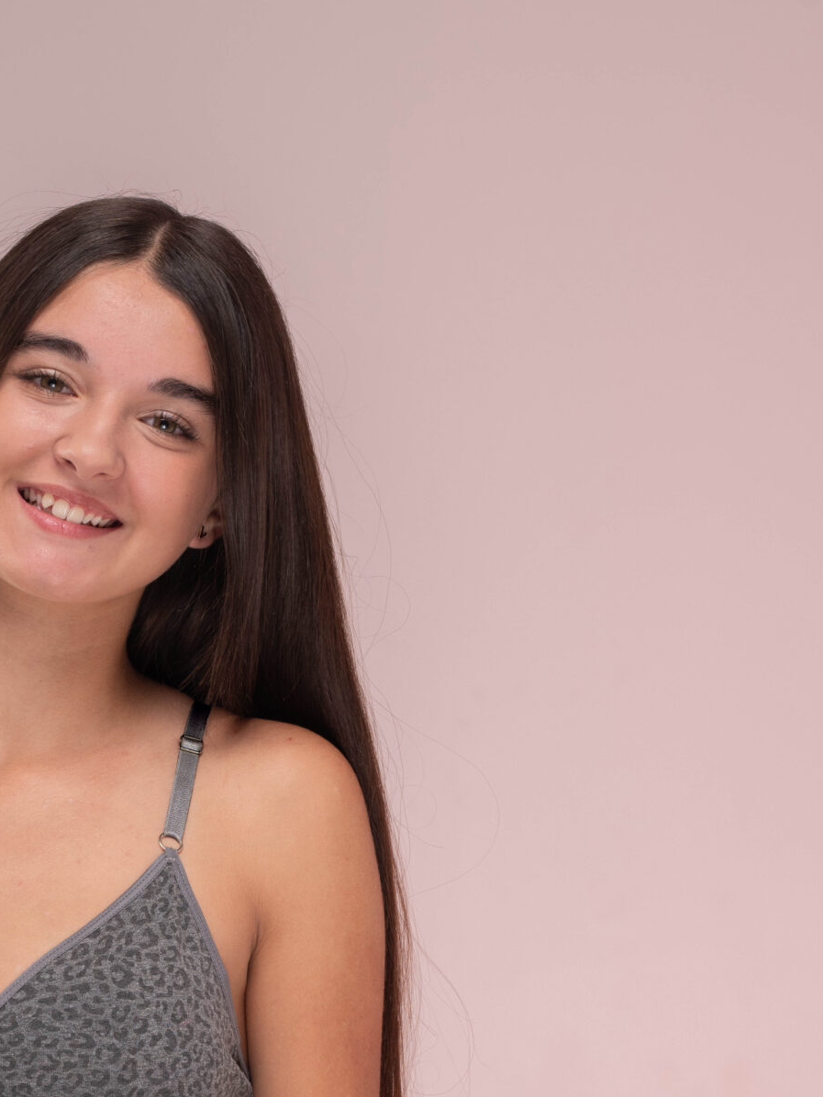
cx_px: 46
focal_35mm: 175
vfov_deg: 11.2
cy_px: 1069
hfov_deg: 8.4
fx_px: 5548
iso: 200
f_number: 8
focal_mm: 85
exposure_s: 1/160
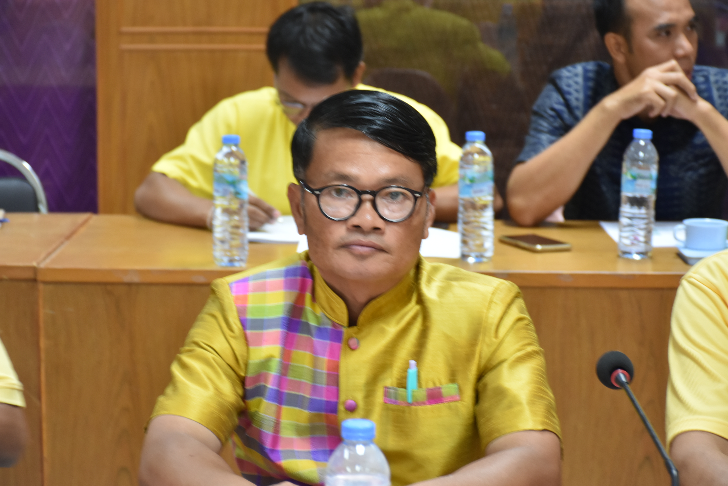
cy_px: 243
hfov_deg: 18.2
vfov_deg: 12.2
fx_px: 2275
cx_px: 364
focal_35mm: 112
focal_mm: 75
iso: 800
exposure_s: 1/25
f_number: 5
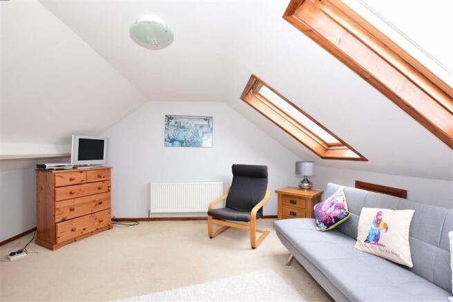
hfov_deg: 100.4
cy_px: 151
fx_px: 189
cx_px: 226
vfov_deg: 77.3
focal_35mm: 15
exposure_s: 1/20
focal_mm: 10
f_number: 5.6
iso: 400
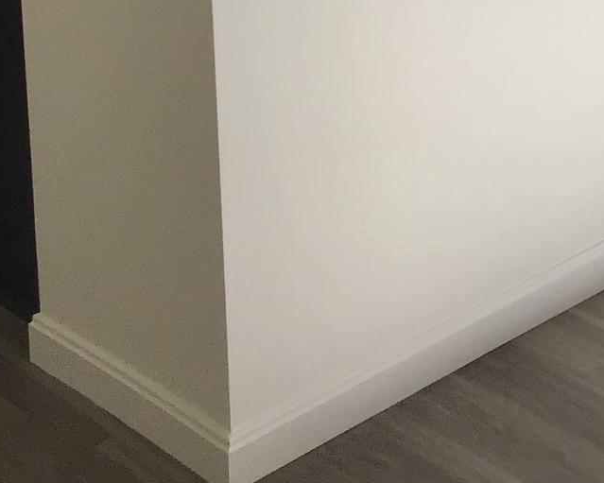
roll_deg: +1.8
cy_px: -213
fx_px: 1734
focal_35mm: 97
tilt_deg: -12.0
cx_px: 427
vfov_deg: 14.9
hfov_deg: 19.7
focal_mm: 3.3
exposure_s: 1/120
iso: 32
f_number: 2.4
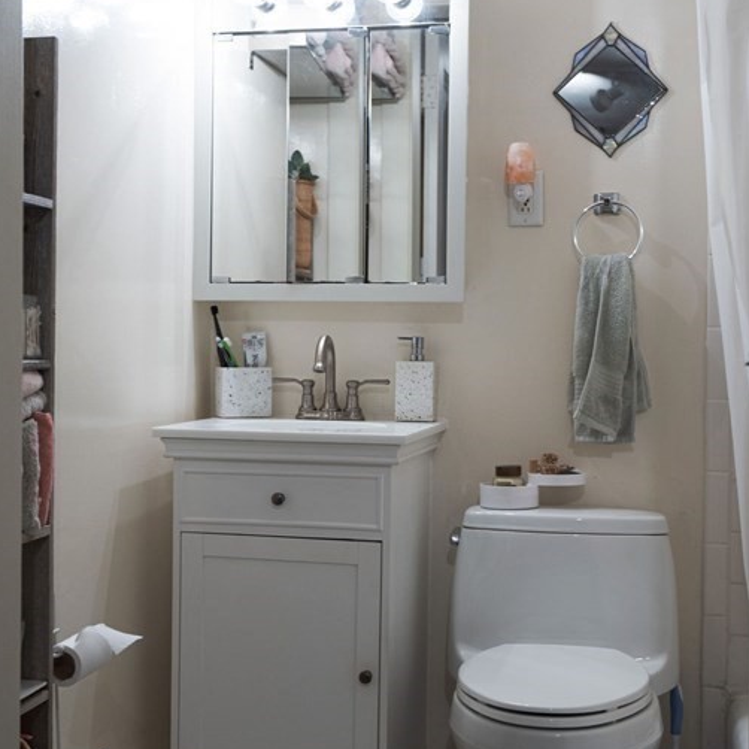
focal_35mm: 52
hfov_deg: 32.8
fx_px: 1273
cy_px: 385
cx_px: 373
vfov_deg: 32.8
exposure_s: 1/30
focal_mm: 27
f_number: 2.8
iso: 160
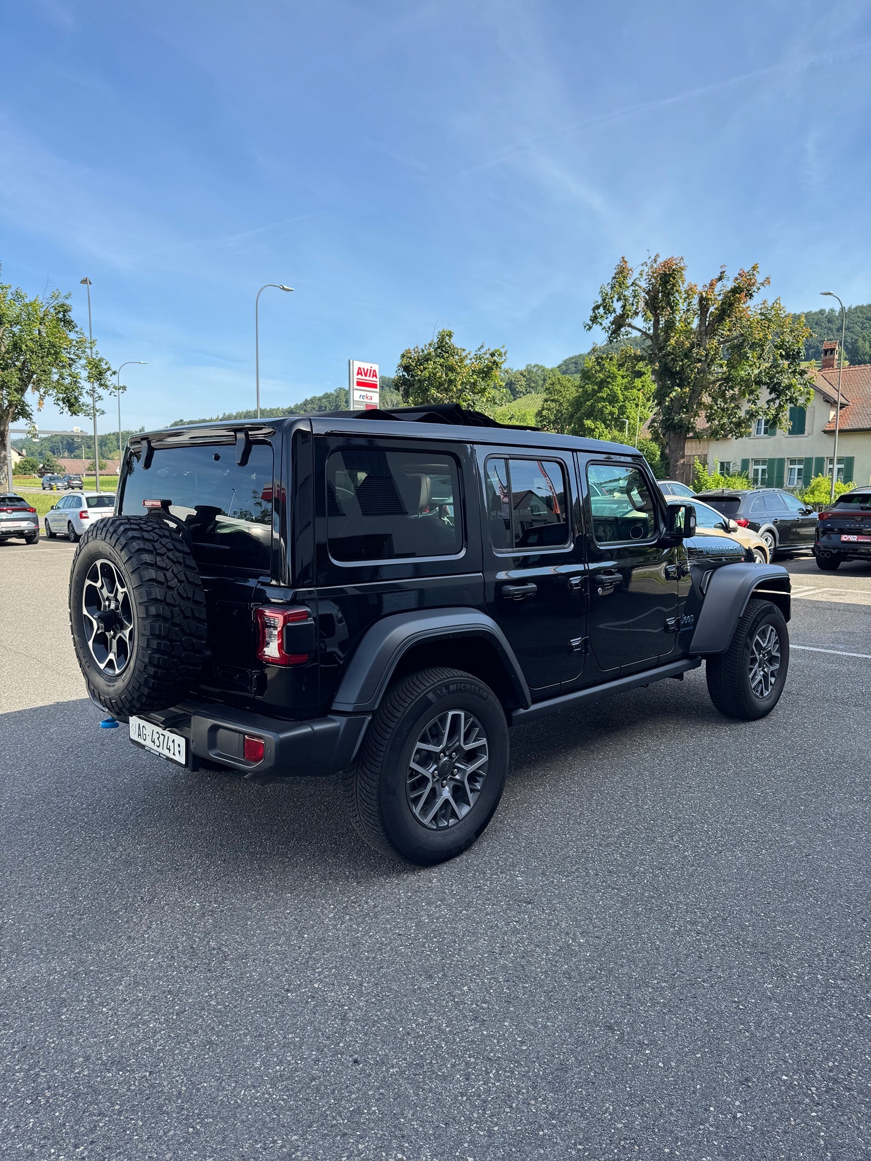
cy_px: 580
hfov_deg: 56.8
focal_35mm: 24
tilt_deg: -7.4
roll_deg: -1.3
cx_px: 436
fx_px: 805
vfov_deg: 71.6
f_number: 1.78
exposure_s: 1/2174
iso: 80
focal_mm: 6.76
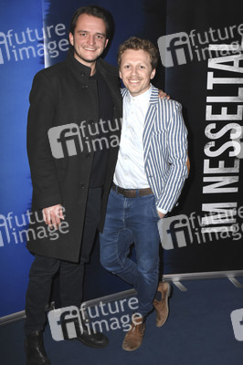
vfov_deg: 49.6
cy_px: 182
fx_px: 396
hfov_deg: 34.2
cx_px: 122
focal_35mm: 39
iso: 1600
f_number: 6.3
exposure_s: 1/60
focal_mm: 26
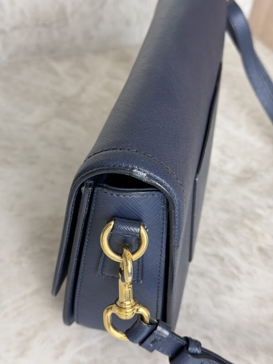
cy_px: 182
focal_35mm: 48
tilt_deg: -41.7
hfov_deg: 30.3
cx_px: 136
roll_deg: -8.2
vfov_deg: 39.7
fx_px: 505
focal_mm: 6.76
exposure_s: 1/60
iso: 50
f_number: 1.78
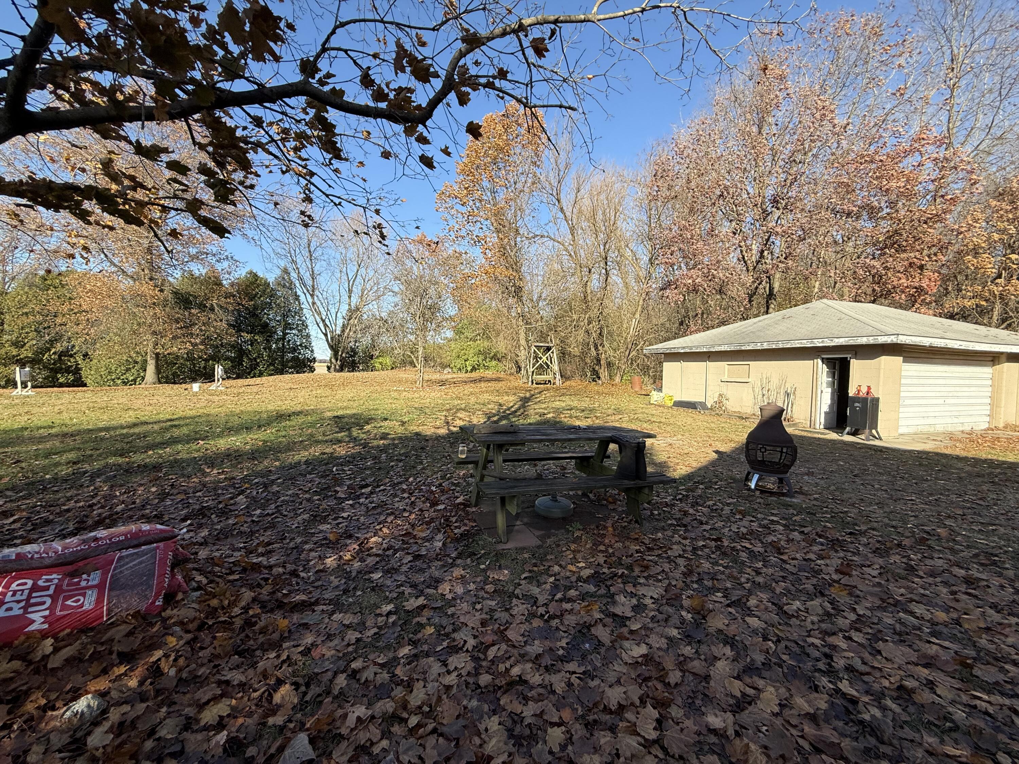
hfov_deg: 102.1
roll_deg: -1.1
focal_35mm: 14
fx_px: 412
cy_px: 382
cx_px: 510
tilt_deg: -2.4
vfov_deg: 85.7
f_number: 2.2
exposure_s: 1/876
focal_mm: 2.22
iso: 50
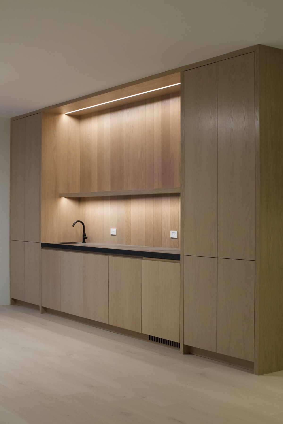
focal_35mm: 52
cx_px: 142
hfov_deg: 25.7
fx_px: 619
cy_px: 212
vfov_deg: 37.9
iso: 1600
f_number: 3.5
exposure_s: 1/160
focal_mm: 35
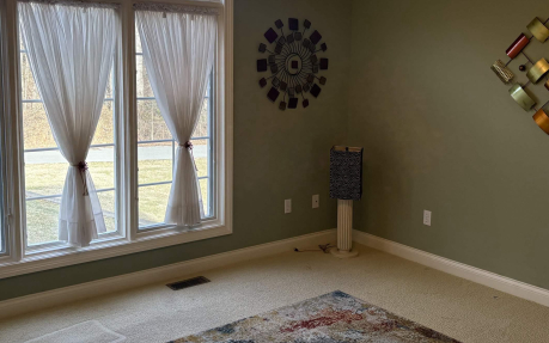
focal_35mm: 40
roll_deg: -0.1
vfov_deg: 31.9
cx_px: 277
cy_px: 136
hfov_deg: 49.3
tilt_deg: -6.7
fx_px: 599
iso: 125
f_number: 1.6
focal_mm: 5.96
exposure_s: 1/238
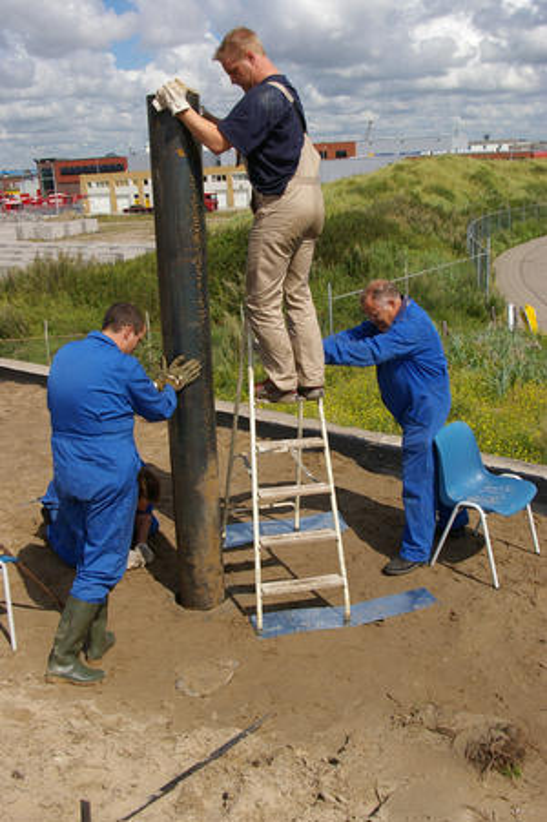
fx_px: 787
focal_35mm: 34
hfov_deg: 38.3
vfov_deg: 55.1
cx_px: 274
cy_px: 411
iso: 200
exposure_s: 1/500
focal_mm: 23
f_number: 8
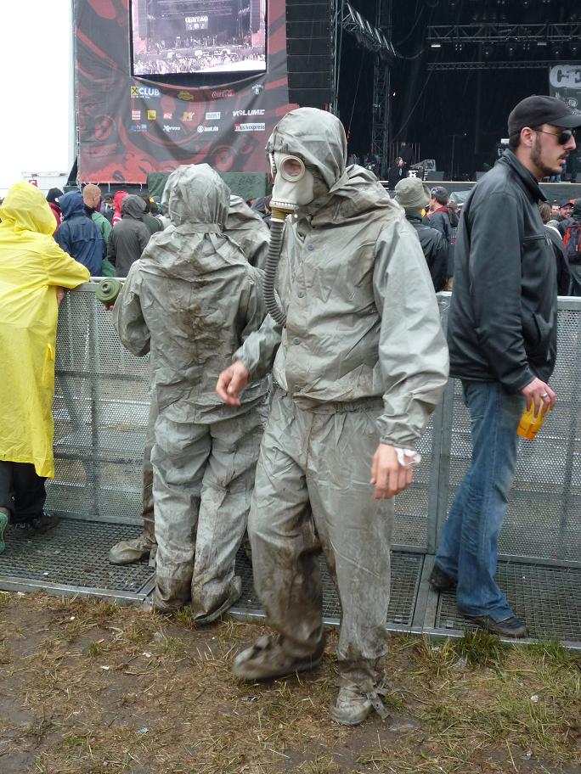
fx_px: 873
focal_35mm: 39
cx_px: 290
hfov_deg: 36.8
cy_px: 387
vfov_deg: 47.9
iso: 200
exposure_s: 1/80
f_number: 4
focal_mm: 6.8
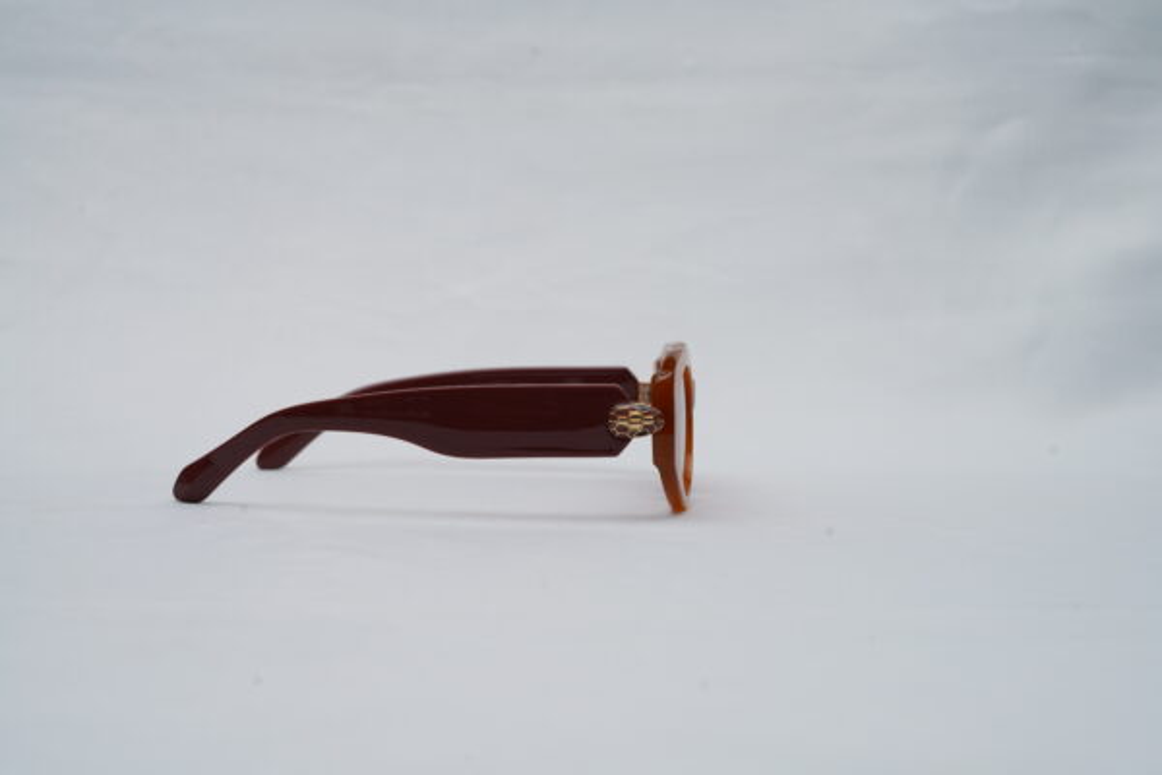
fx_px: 1614
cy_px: 388
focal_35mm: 50
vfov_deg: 27.0
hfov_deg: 39.6
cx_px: 581
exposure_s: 1/160
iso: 100
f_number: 9
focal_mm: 50
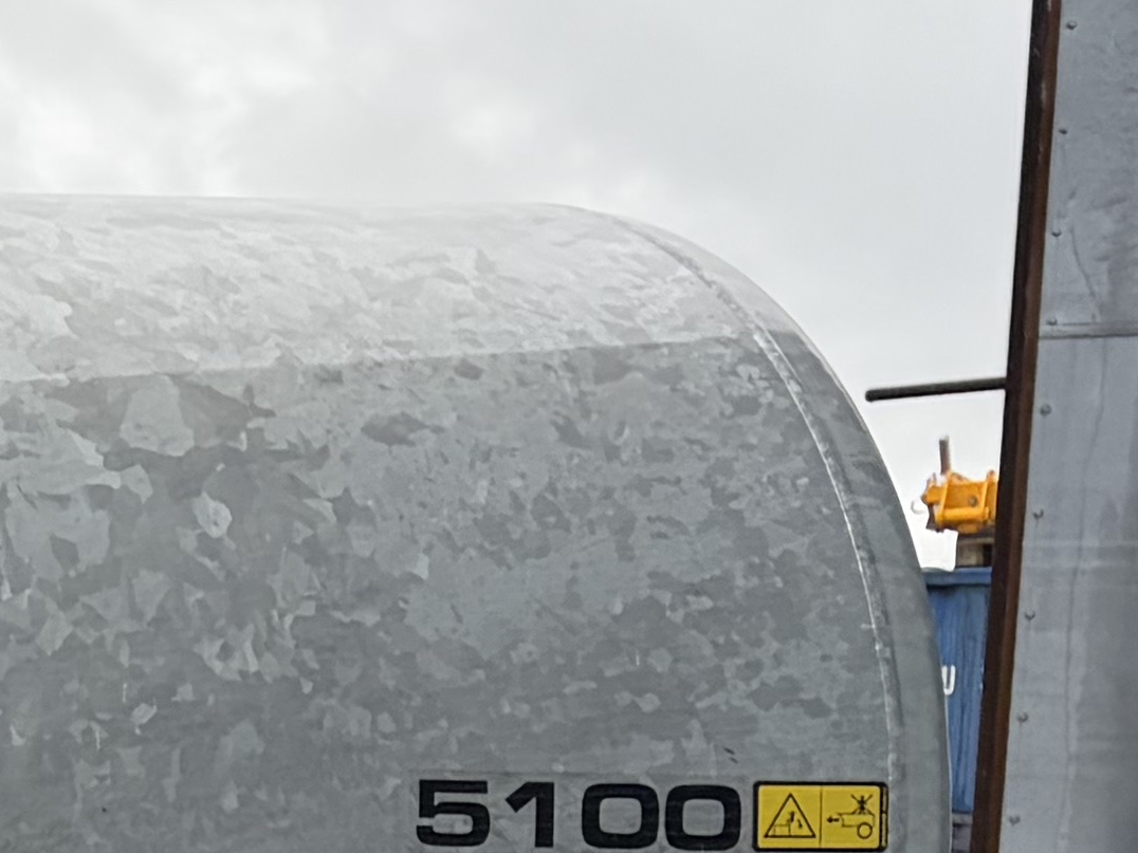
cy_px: 1332
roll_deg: -0.8
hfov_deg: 11.5
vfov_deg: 10.3
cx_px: -1678
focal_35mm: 138
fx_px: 4537
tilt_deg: -6.2
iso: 50
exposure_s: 1/586
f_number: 1.6
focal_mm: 5.96
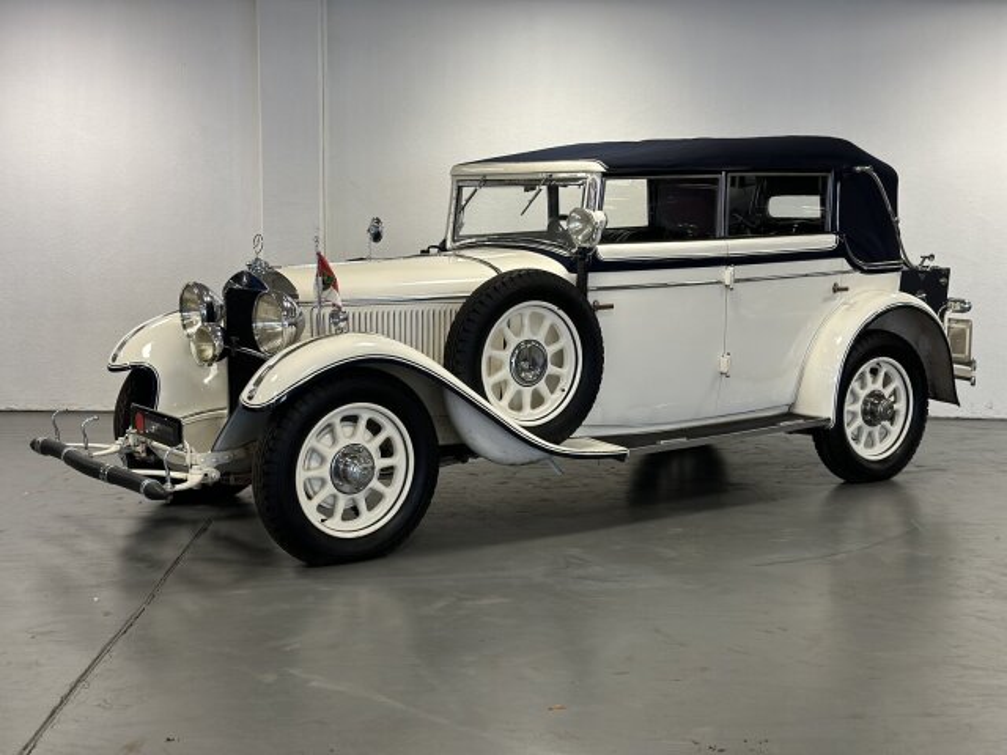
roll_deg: -0.7
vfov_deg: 30.3
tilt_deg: -7.1
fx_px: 1396
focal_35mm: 48
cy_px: 378
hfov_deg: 39.7
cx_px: 504
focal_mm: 6.86
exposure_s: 1/80
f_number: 1.78
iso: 125
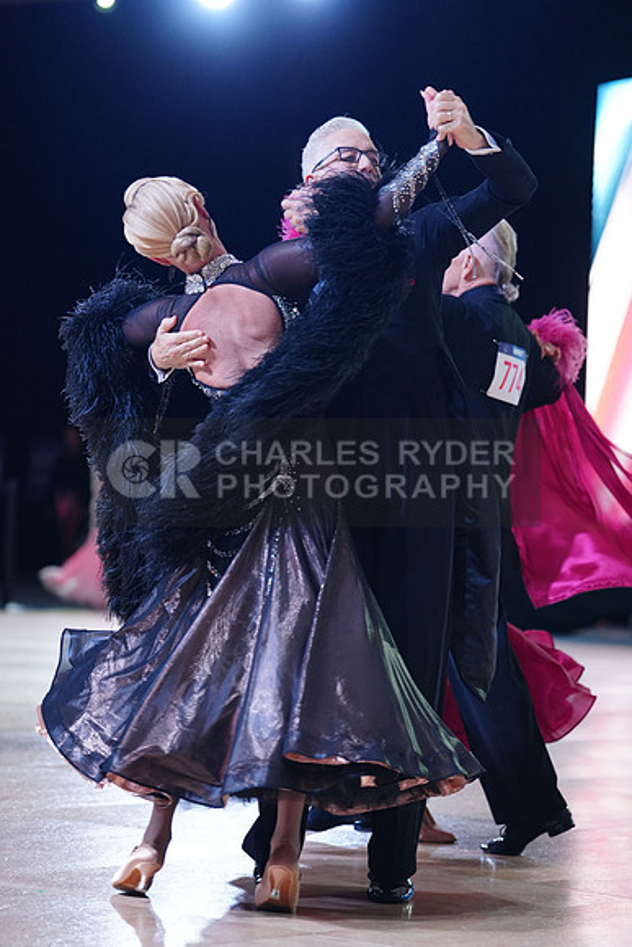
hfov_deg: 11.2
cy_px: 474
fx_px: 3211
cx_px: 316
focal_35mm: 122
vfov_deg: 16.8
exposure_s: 1/500
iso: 1250
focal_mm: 122
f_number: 2.8
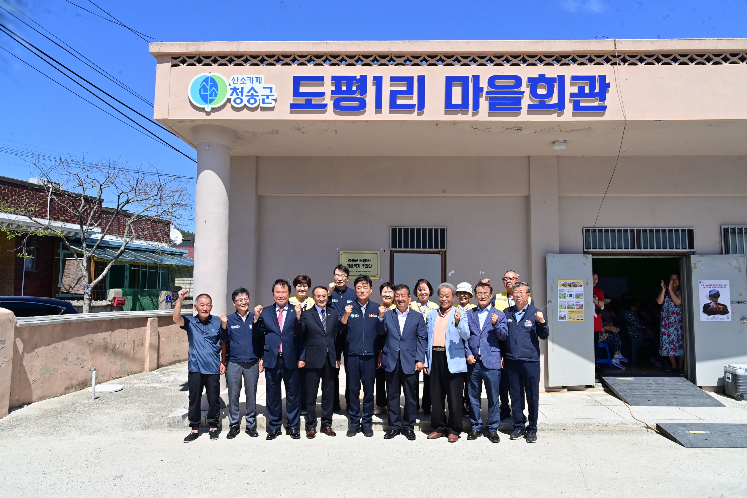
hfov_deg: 73.7
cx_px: 374
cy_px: 249
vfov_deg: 53.1
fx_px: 498
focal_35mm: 24
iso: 640
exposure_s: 1/800
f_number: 10
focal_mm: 24
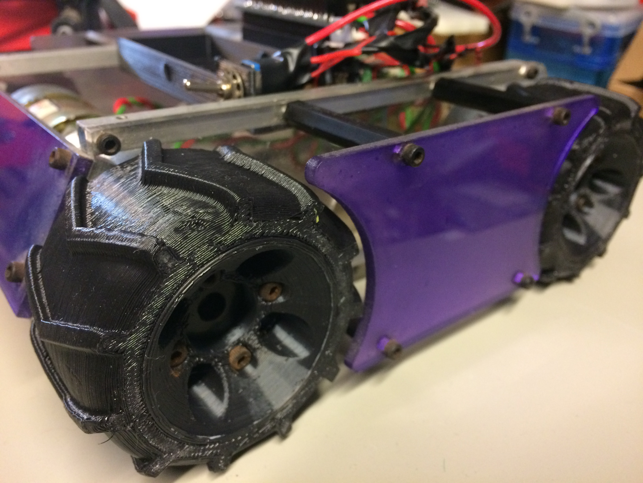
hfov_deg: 61.7
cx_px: 322
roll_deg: -5.0
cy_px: 242
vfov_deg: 48.2
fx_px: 539
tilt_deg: -30.7
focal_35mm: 29
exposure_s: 1/33
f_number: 2.2
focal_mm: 4.15
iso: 320
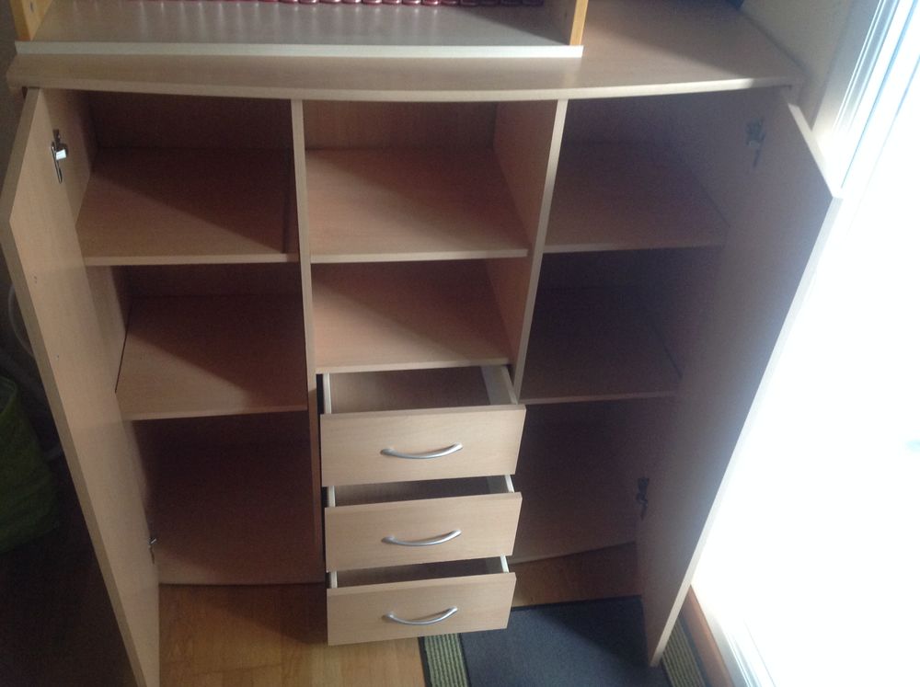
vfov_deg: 40.6
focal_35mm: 35
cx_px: 460
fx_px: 929
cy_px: 344
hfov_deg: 52.7
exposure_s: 1/15
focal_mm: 4.28
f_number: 2.4
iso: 200
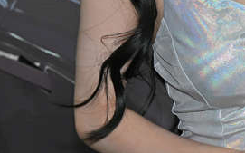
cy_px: -136
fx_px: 2109
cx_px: 229
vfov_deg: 4.1
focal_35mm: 316
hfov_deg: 6.6
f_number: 9
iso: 250
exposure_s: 1/250
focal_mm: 70
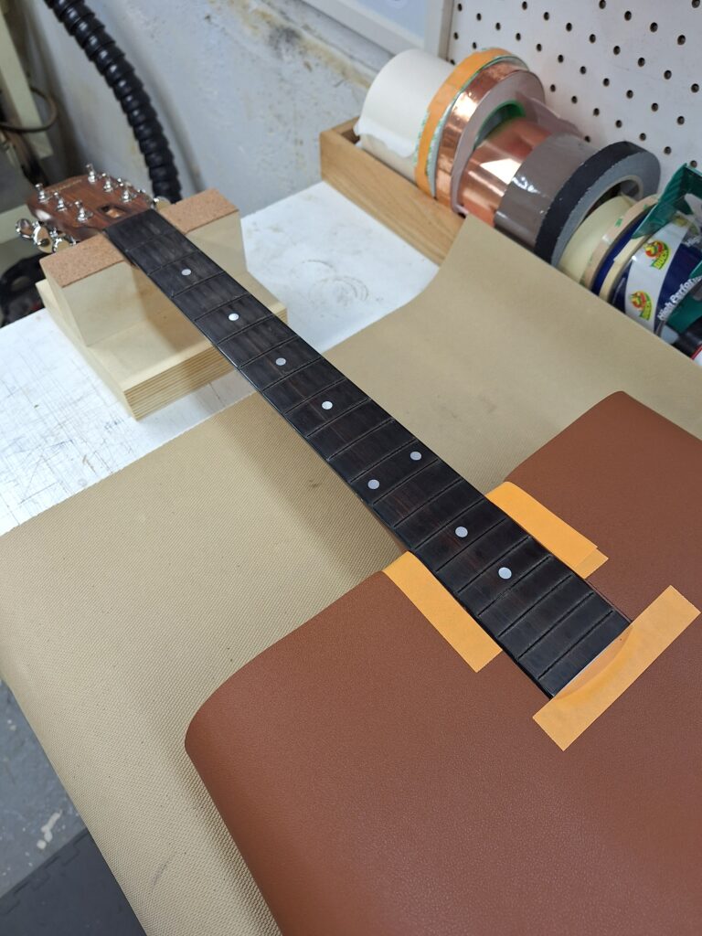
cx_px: 351
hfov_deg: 58.9
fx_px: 622
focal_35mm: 23
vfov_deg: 73.9
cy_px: 468
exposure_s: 1/40
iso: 50
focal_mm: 5.54
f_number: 1.8
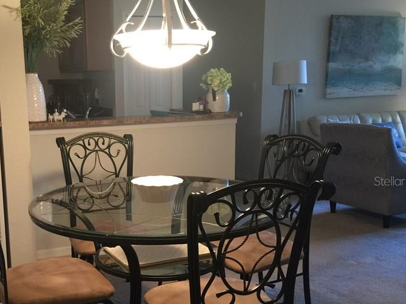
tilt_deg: -10.8
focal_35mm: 43
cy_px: 181
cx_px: 129
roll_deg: +0.6
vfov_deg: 33.5
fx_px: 504
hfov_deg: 43.1
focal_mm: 4.15
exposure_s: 1/10
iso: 125
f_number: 2.2
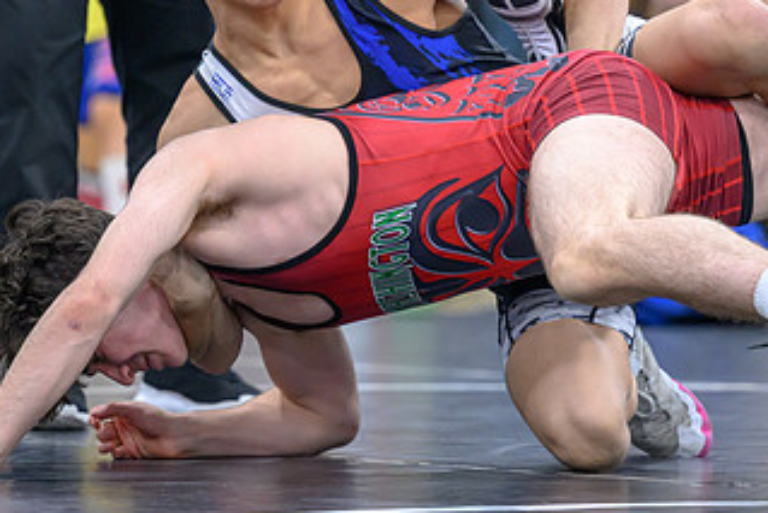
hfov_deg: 5.6
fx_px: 7790
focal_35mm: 365
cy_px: 198
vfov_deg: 3.8
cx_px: 434
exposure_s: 1/800
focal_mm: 165
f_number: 2.8
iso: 3200
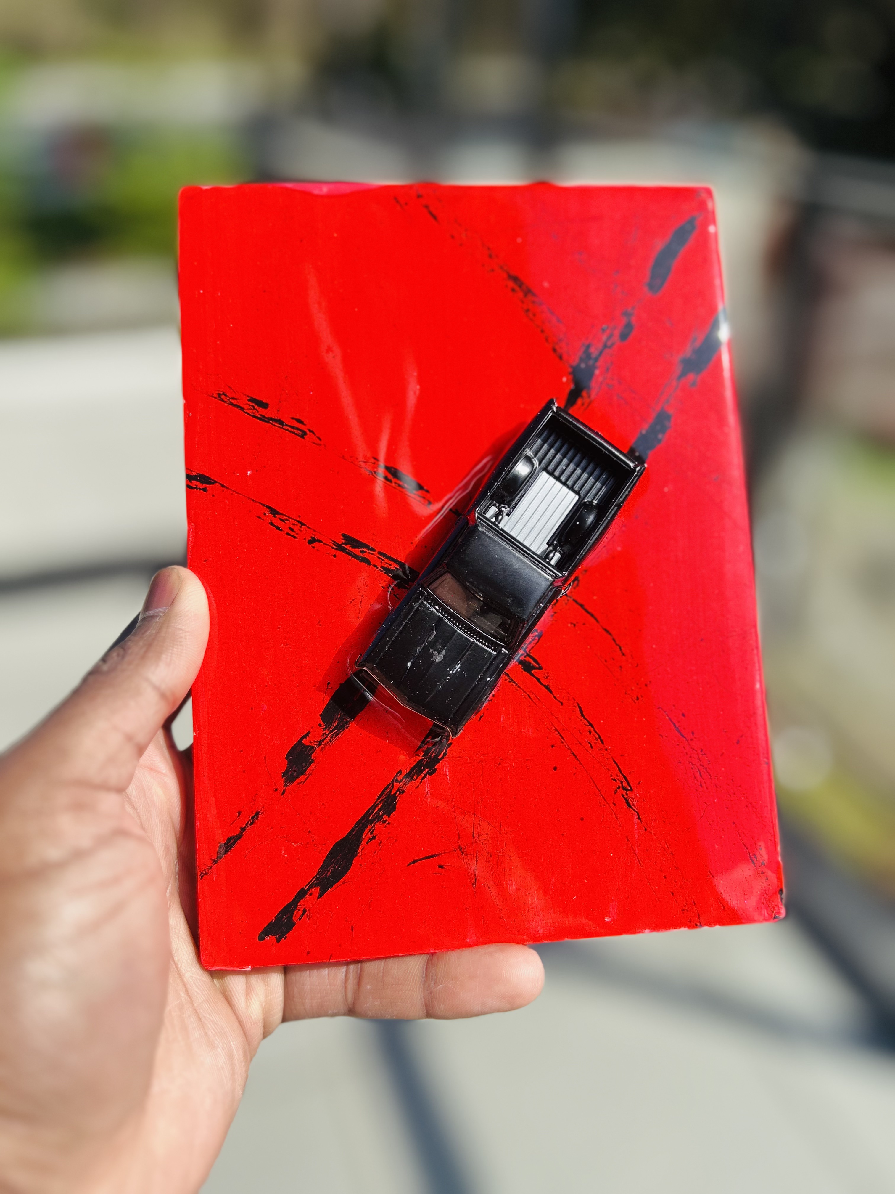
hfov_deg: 53.1
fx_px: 896
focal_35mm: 26
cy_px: 597
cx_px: 448
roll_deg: -1.0
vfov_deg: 67.3
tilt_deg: -29.5
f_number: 1.5
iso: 50
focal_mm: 5.7
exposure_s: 1/1621
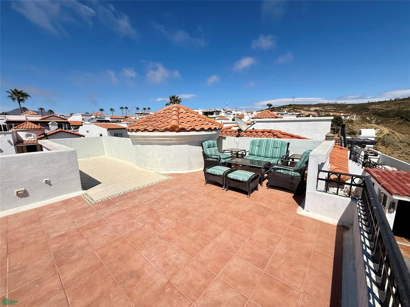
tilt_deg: -9.8
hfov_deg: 102.1
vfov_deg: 85.7
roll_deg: +1.5
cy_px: 154
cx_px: 205
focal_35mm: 14
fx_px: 166
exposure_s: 1/3663
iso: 50
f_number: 2.2
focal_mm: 2.22
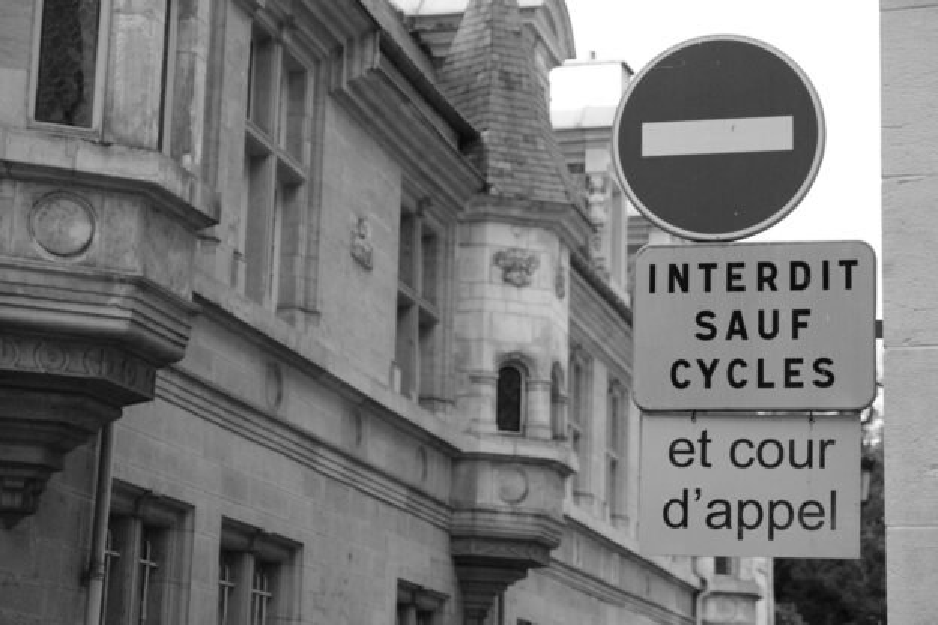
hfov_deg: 24.5
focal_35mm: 83
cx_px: 469
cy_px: 312
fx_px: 2162
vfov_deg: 16.5
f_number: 4
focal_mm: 55
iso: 4000
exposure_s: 1/950
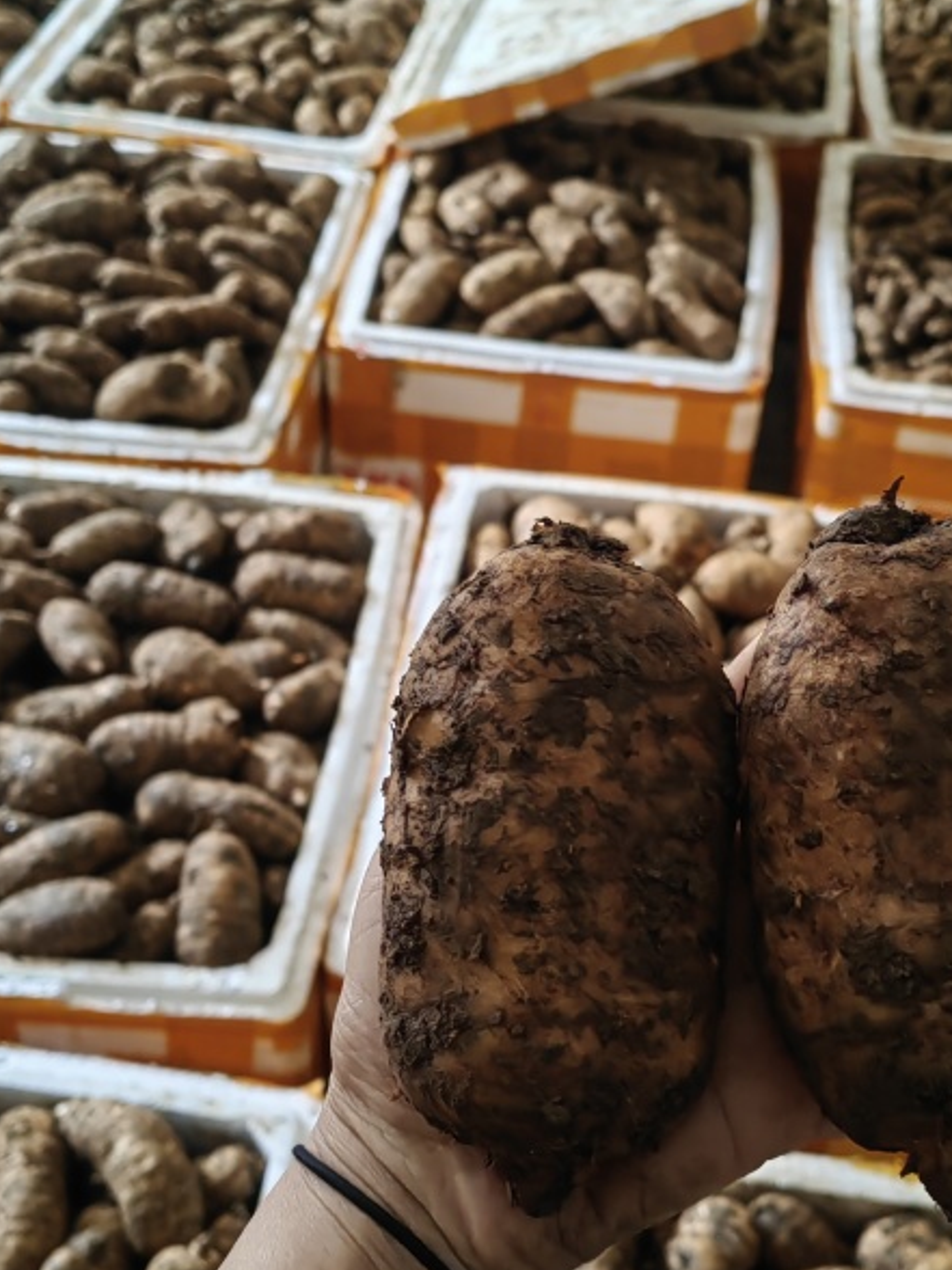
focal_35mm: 49
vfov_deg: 38.9
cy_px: 666
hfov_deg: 29.5
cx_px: 613
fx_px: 1797
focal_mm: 5.54
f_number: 1.8
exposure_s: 1/100
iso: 640
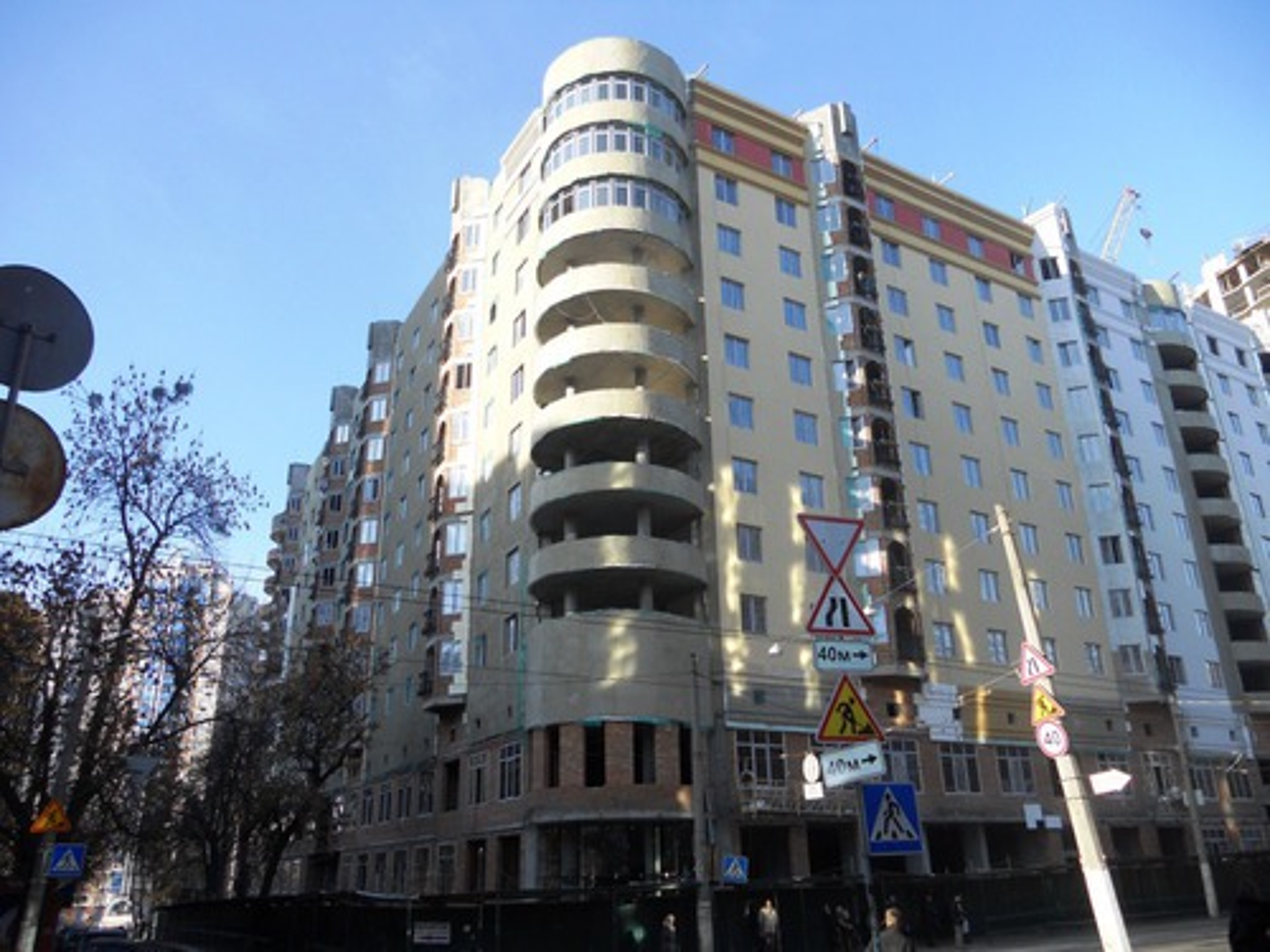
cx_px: 635
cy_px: 476
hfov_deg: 65.3
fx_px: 991
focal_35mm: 27
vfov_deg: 51.4
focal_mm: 4.9
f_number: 3.2
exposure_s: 1/400
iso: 80
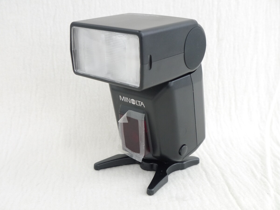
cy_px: 105
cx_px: 140
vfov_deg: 30.3
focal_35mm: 48
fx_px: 388
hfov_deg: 39.7
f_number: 6.3
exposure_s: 1/80
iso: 1600
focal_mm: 24
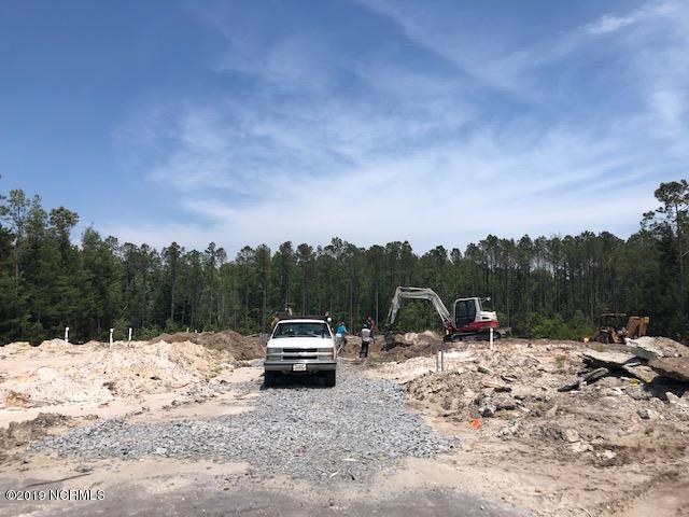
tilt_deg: +5.1
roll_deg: +0.1
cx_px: 344
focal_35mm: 28
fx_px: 557
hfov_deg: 63.4
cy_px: 258
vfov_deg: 49.7
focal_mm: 3.99
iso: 20
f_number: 1.8
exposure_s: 1/3040
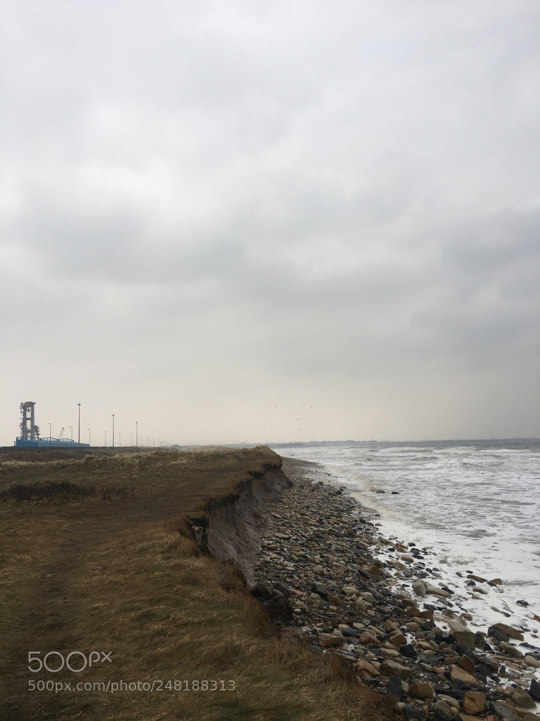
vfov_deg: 61.7
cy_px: 360
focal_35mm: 29
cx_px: 270
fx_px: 603
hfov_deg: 48.2
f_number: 2.2
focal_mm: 4.15
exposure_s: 1/109
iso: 25
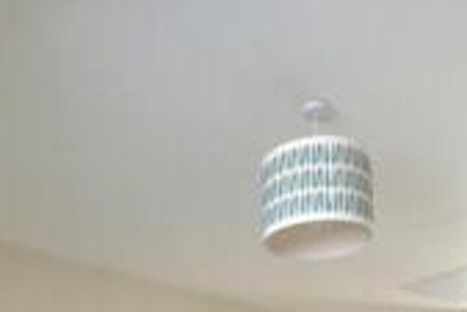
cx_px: 206
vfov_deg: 19.2
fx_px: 753
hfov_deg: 34.4
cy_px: 518
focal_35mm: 58
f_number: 3.5
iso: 2500
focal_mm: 10
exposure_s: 1/60
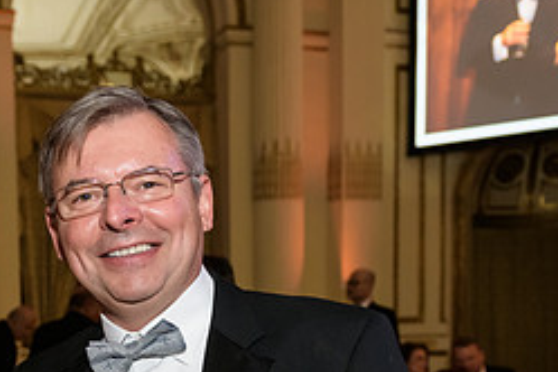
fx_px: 868
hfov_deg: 35.0
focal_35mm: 56
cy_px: 387
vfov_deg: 23.0
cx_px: 155
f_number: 3.2
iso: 1600
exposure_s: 1/100
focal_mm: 24
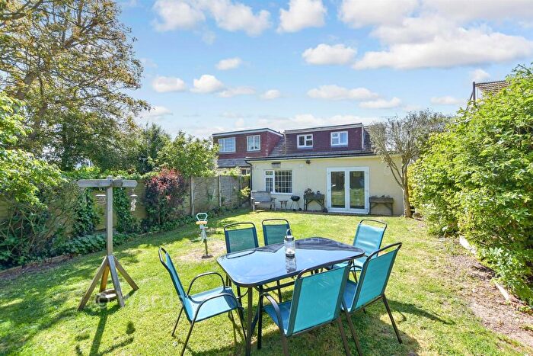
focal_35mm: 15
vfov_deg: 77.4
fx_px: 222
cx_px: 266
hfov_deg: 100.4
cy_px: 178
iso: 160
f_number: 6.3
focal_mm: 10
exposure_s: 1/200
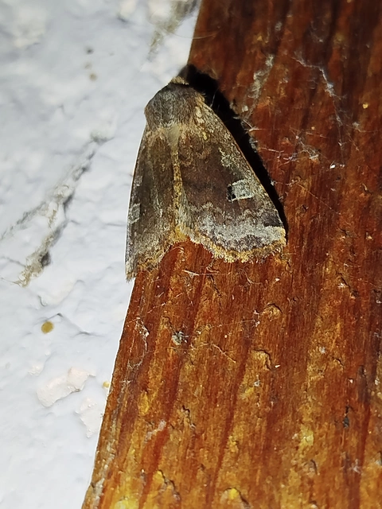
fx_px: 1015
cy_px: 254
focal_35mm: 69
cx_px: 191
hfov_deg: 21.3
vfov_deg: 28.2
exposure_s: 1/50
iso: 100
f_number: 1.7
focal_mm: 5.31
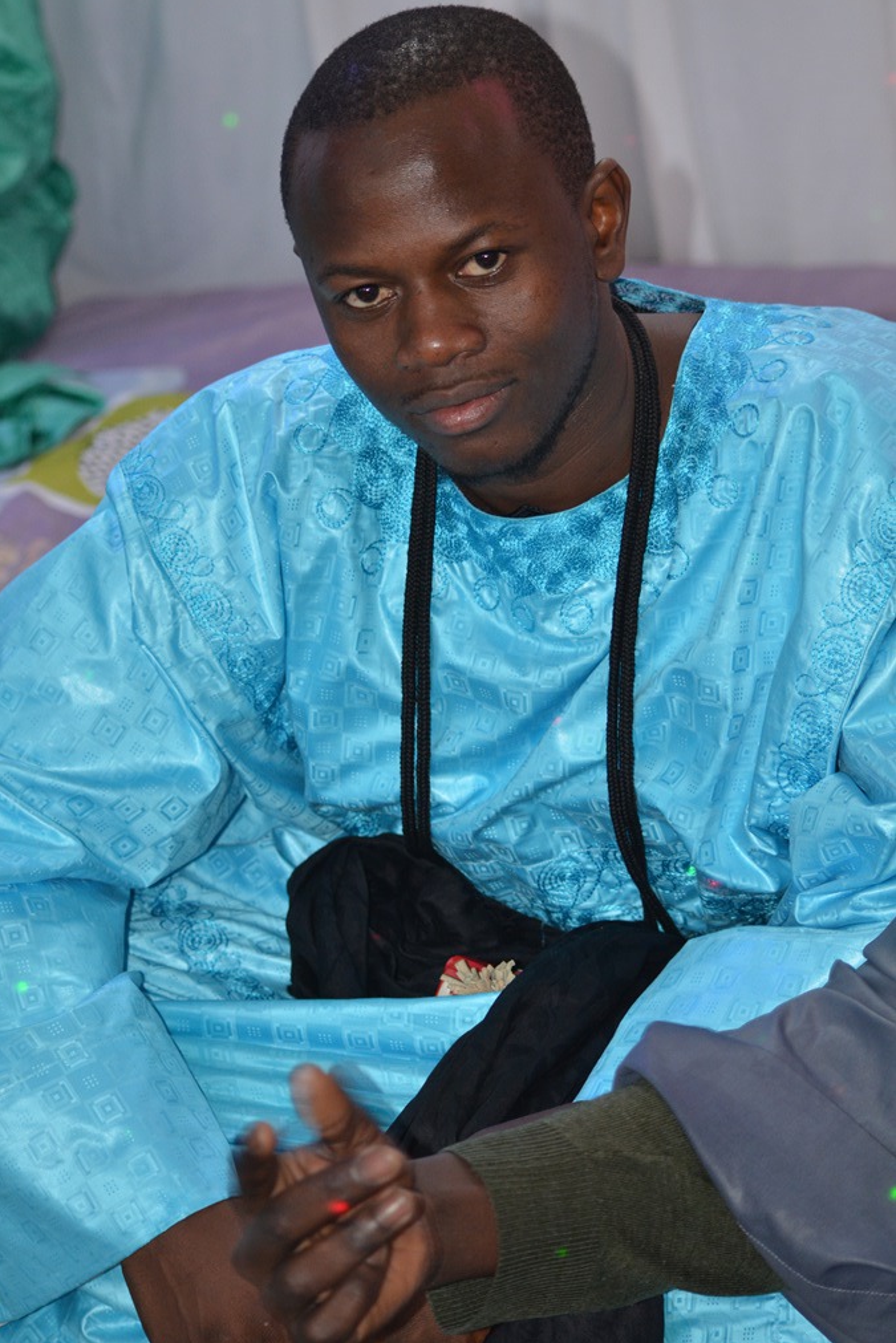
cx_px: 447
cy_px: 666
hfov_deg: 12.9
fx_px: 3956
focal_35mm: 106
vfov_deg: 19.3
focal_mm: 70
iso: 800
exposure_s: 1/60
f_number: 4
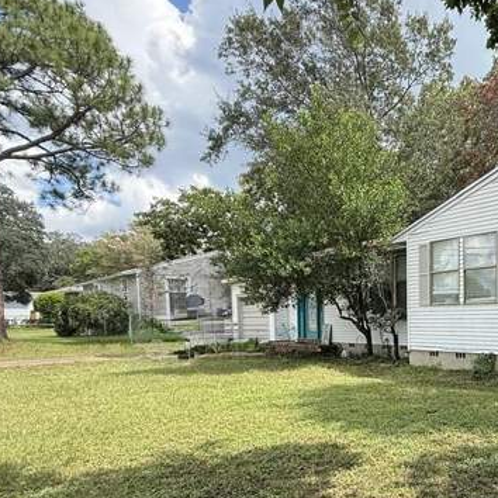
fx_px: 456
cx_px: 435
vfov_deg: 55.6
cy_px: 347
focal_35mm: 28
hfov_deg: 51.6
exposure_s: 1/625
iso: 50
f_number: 2.2
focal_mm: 2.22
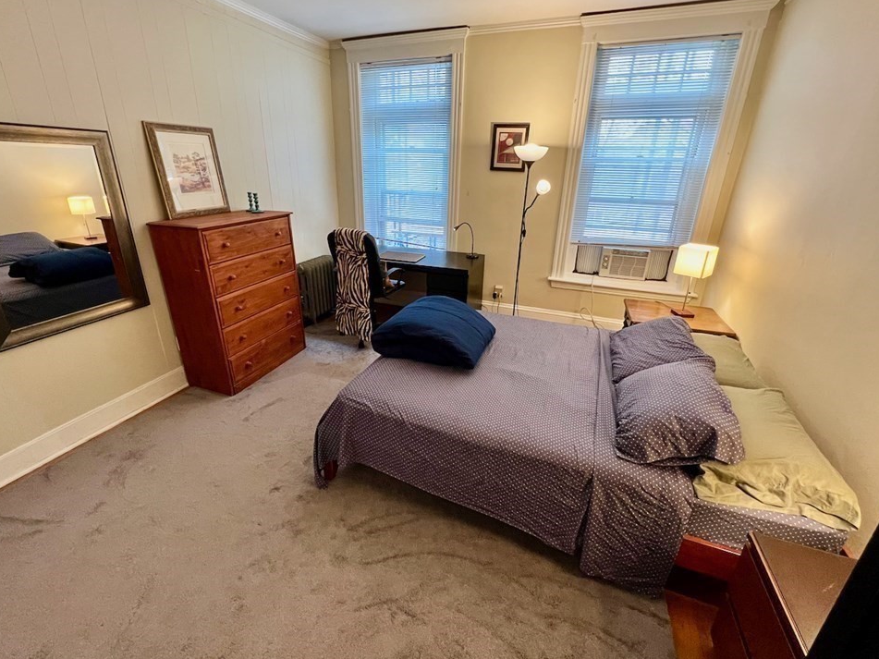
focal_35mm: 14
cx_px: 432
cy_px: 307
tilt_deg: -20.5
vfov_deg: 85.5
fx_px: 355
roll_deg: -1.3
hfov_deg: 102.1
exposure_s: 1/60
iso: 500
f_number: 1.8
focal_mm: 1.57
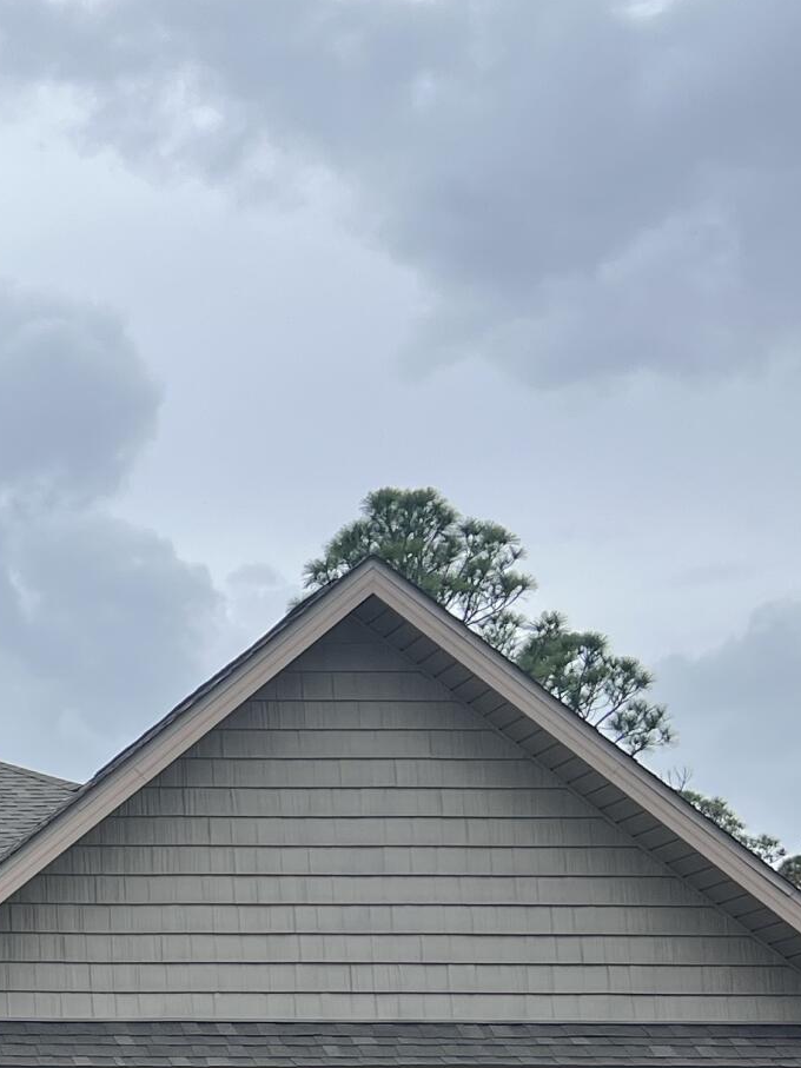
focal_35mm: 86
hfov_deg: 15.1
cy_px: 1103
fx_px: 2654
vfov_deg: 21.8
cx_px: -587
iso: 50
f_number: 1.5
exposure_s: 1/2404
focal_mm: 5.7
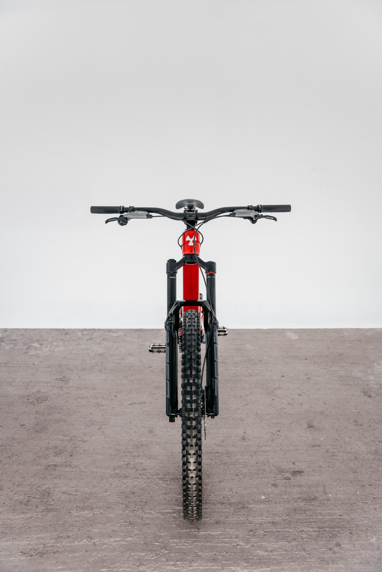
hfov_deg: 39.2
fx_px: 536
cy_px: 286
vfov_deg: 56.2
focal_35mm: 34
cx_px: 191
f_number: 2.8
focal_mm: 33.7
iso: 1000
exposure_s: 1/160
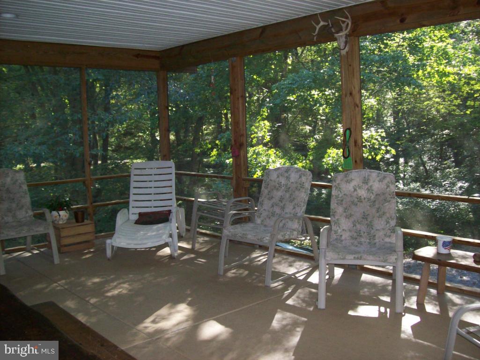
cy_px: 180
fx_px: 499
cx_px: 240
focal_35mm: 36
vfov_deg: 39.6
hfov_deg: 51.4
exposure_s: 1/64
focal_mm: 6
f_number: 2.7
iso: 200
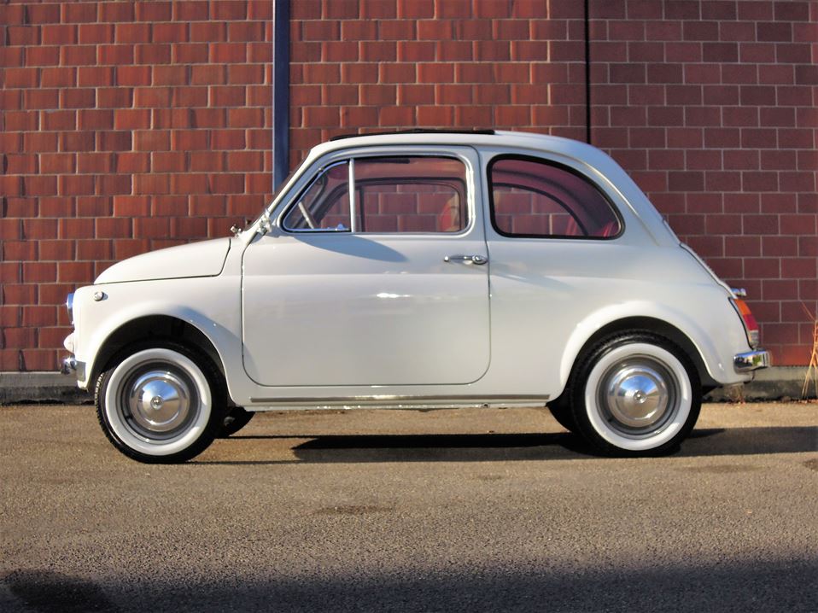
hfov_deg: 34.9
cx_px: 409
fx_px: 1299
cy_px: 306
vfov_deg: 26.5
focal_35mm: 55
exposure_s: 1/1250
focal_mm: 9.9
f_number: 4
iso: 160
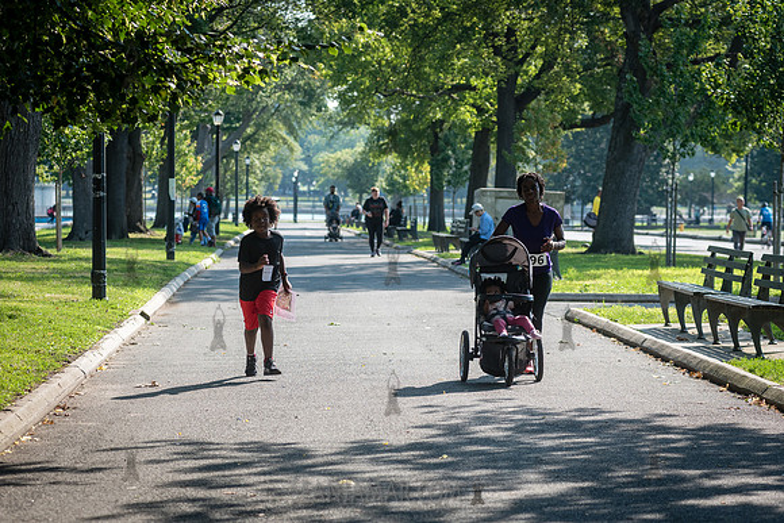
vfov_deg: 10.9
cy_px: 284
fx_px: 2732
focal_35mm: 125
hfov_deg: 16.3
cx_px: 395
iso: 500
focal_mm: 112
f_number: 4.5
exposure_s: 1/1000
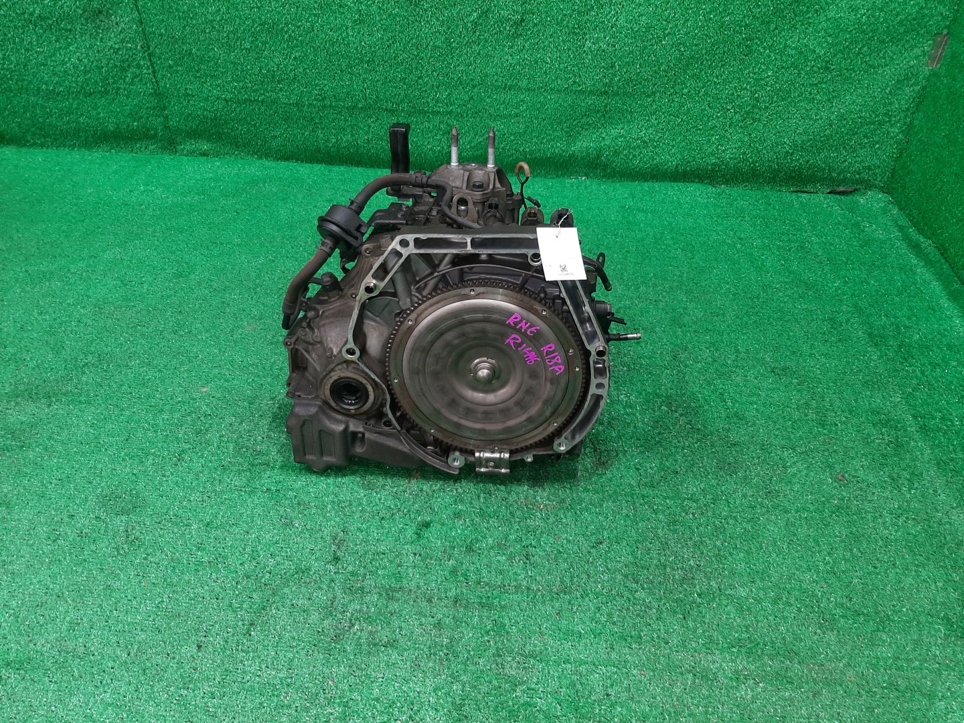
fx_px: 724
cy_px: 362
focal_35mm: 26
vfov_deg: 53.1
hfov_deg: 67.3
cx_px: 482
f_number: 1.7
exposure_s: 1/50
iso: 106
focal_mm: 3.93
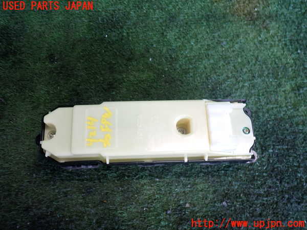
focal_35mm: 30
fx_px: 266
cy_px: 115
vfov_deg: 46.8
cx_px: 154
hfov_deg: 60.0
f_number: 2.3
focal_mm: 5.4
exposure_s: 1/40
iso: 200
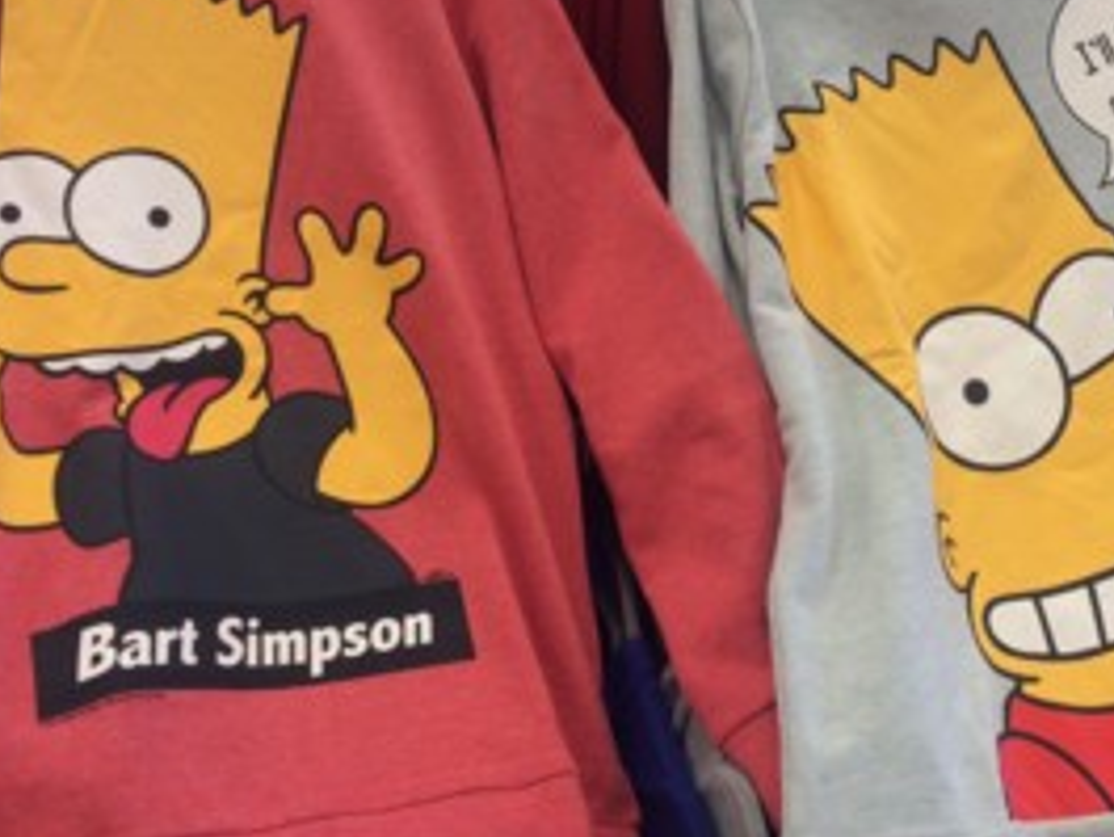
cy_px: 273
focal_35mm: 51
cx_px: 795
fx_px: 1642
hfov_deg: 36.8
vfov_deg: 28.4
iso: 50
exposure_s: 1/60
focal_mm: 4.12
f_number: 2.2
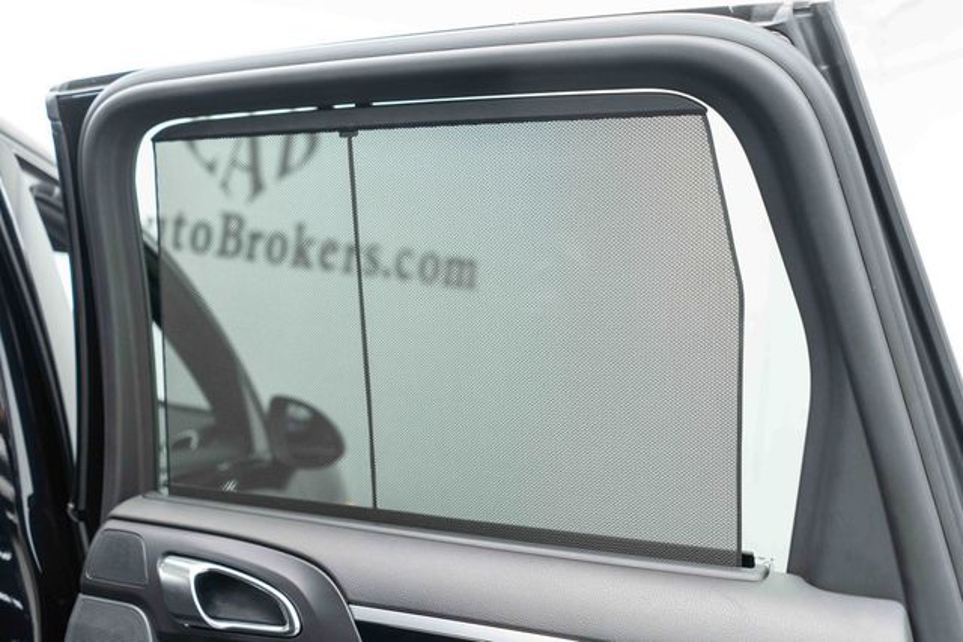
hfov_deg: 65.5
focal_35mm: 28
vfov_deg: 46.4
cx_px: 482
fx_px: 749
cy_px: 321
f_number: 3.2
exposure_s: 1/50
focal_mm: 28
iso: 1250
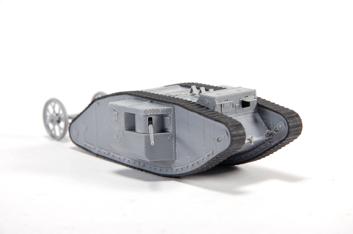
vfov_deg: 8.7
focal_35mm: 158
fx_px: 1542
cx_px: 176
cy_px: 117
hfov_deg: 13.1
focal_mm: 105
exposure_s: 1/10
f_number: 13
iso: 200
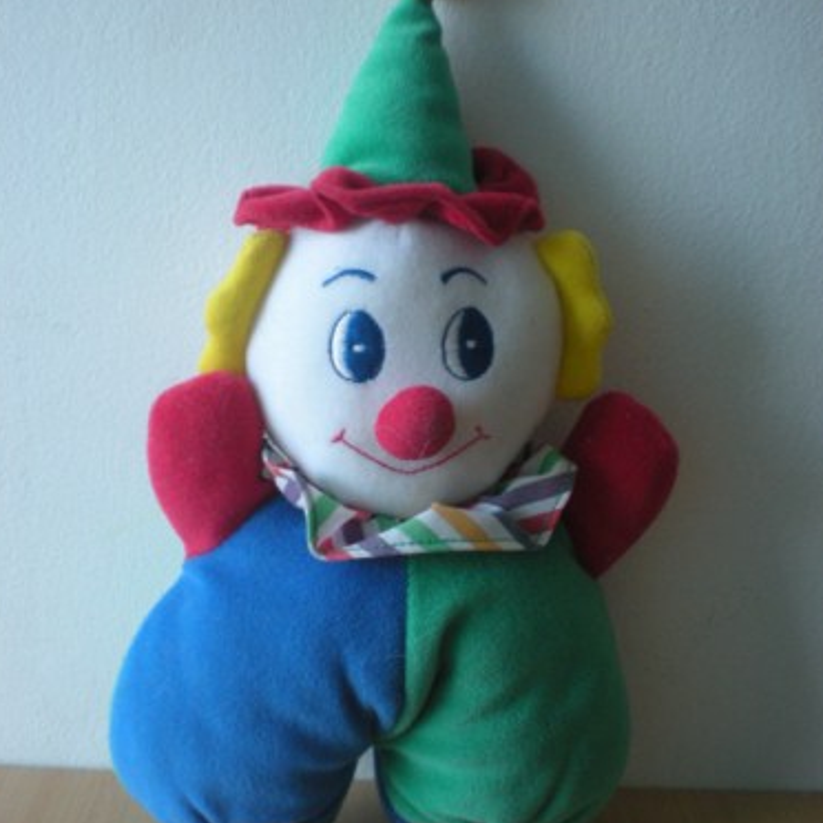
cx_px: 403
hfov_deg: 36.1
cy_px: 485
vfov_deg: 36.0
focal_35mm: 47
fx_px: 1264
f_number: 3.1
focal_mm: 6.3
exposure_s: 1/64.5
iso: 191
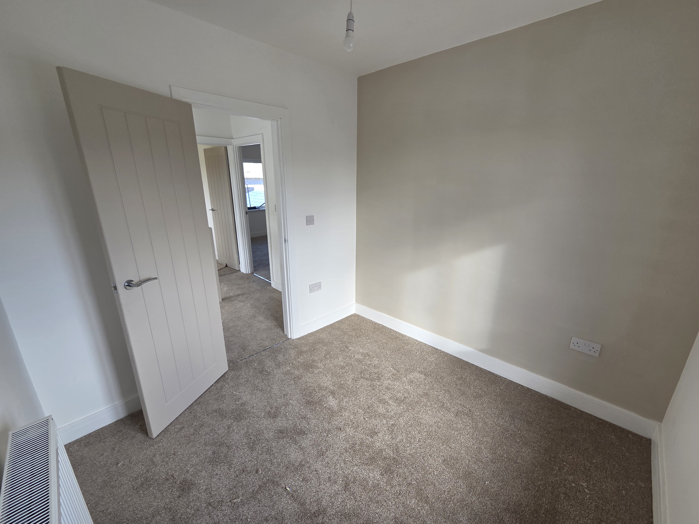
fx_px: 263
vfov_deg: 89.9
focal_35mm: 13
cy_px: 262
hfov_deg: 106.2
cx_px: 350
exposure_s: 1/100
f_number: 2.2
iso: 64
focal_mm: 2.2
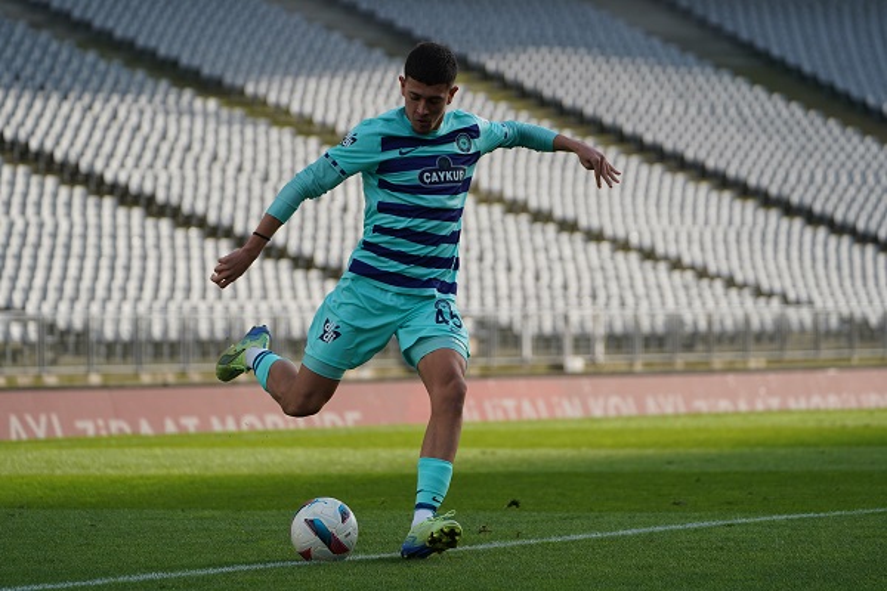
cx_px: 444
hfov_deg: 10.3
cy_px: 296
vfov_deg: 6.9
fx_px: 4927
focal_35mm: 200
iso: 800
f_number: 5.6
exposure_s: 1/2000
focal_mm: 200
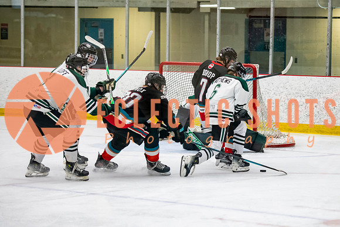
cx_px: 231
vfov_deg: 10.3
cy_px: 114
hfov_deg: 15.4
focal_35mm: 133
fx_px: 1257
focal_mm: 98
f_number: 3.2
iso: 2000
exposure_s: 1/640
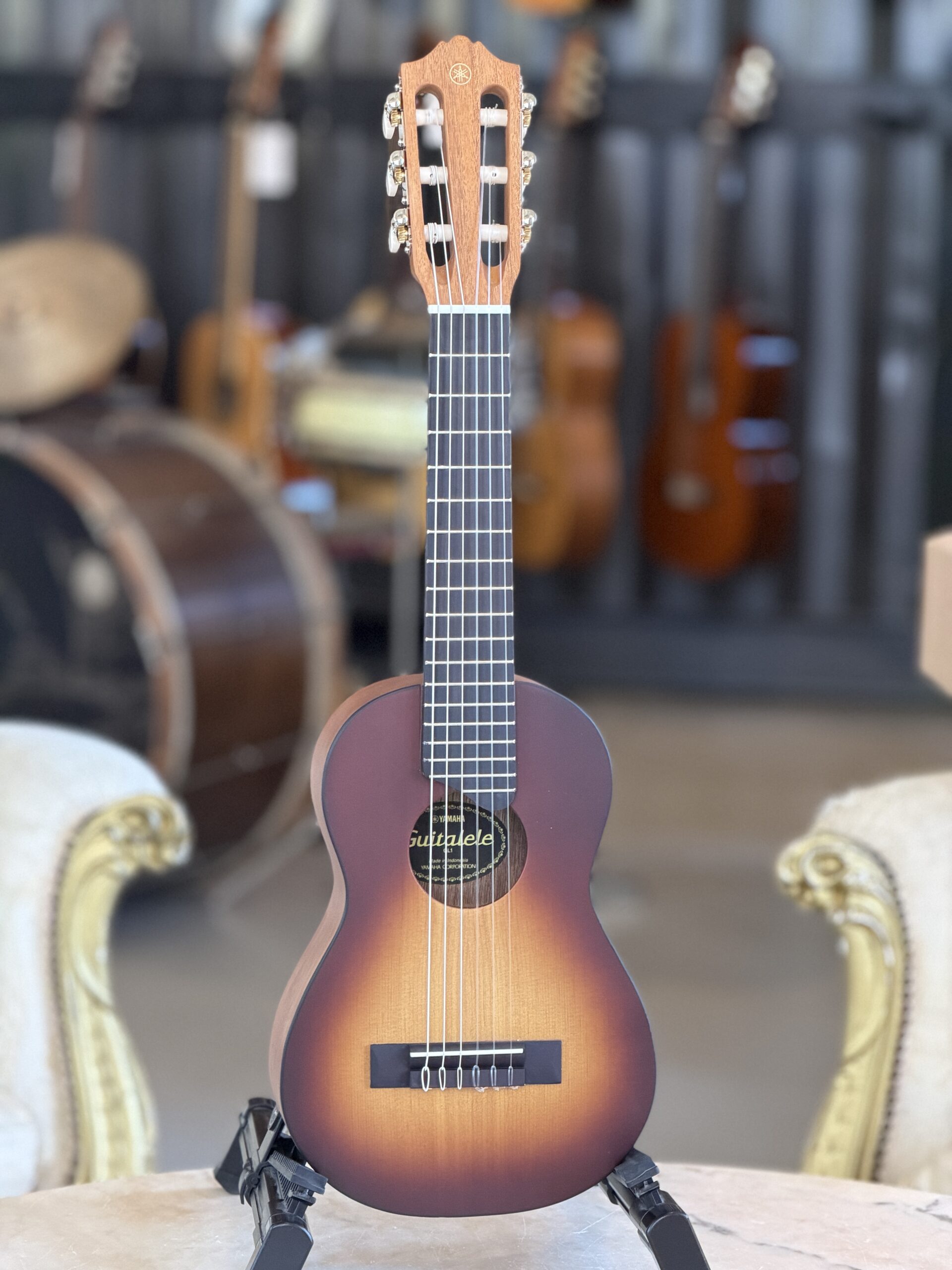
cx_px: 476
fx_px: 3667
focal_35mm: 100
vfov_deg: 19.6
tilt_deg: -9.0
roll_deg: -0.9
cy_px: 635
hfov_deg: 14.8
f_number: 2.8
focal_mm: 16.89
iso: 640
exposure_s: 1/72
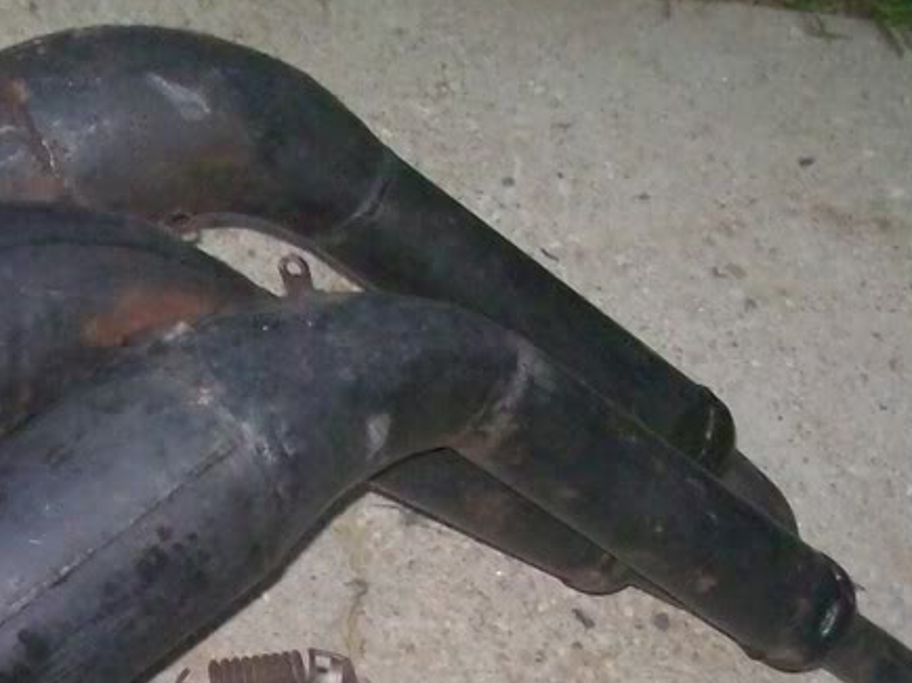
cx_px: 130
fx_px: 2238
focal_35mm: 85
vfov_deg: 16.8
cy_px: 750
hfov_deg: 22.6
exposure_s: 1/64
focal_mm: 6
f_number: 2.7
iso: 160
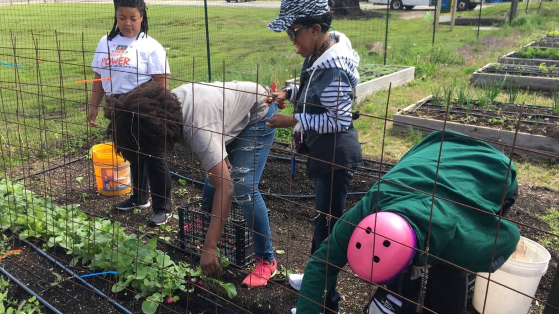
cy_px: 185
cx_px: 279
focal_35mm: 32
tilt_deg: -22.1
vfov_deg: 36.6
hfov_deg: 61.0
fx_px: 474
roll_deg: +0.8
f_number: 2.2
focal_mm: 4.15
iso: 25
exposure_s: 1/314
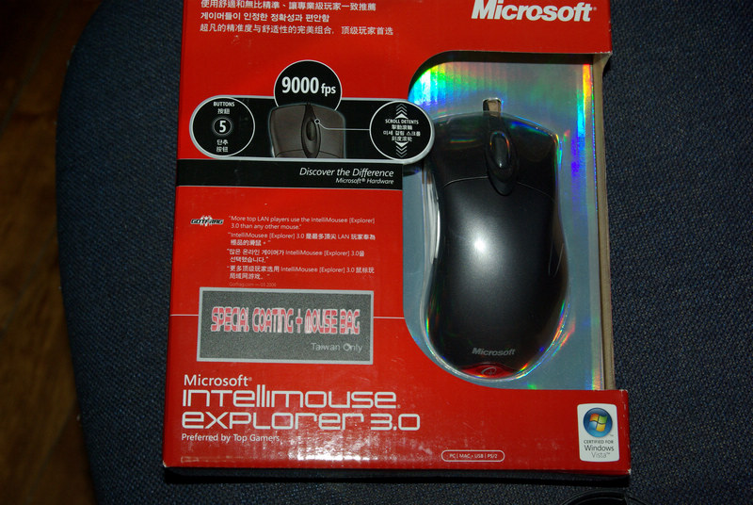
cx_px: 376
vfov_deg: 22.7
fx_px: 1257
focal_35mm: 60
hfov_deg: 33.4
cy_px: 252
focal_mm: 40
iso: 400
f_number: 7.1
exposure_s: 1/60
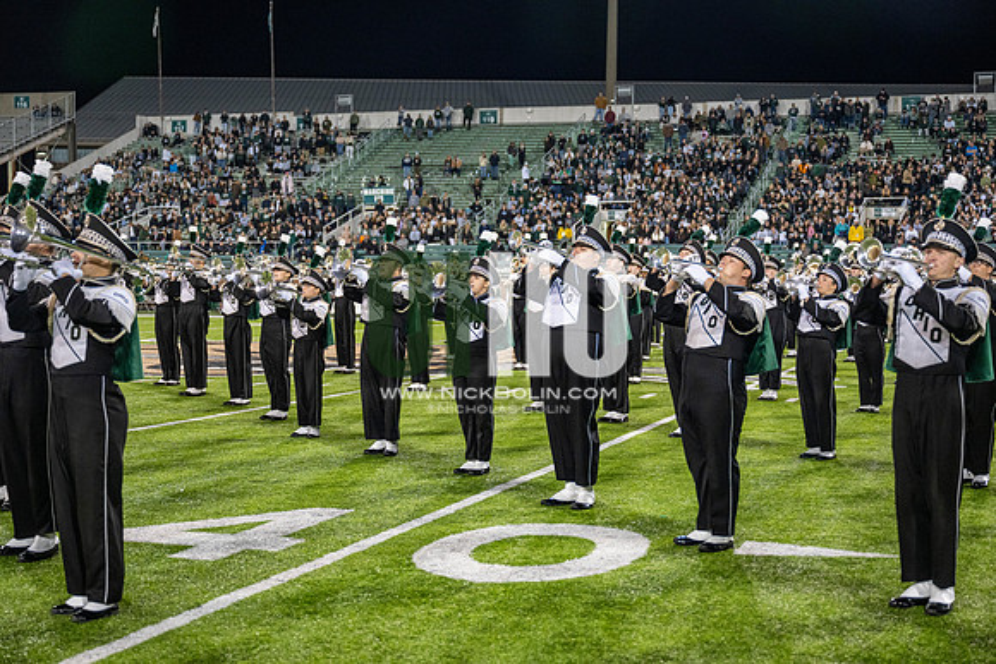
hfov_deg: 38.2
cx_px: 498
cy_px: 332
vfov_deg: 26.0
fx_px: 1439
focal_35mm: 52
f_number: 3.2
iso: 1250
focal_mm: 52
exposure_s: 1/500
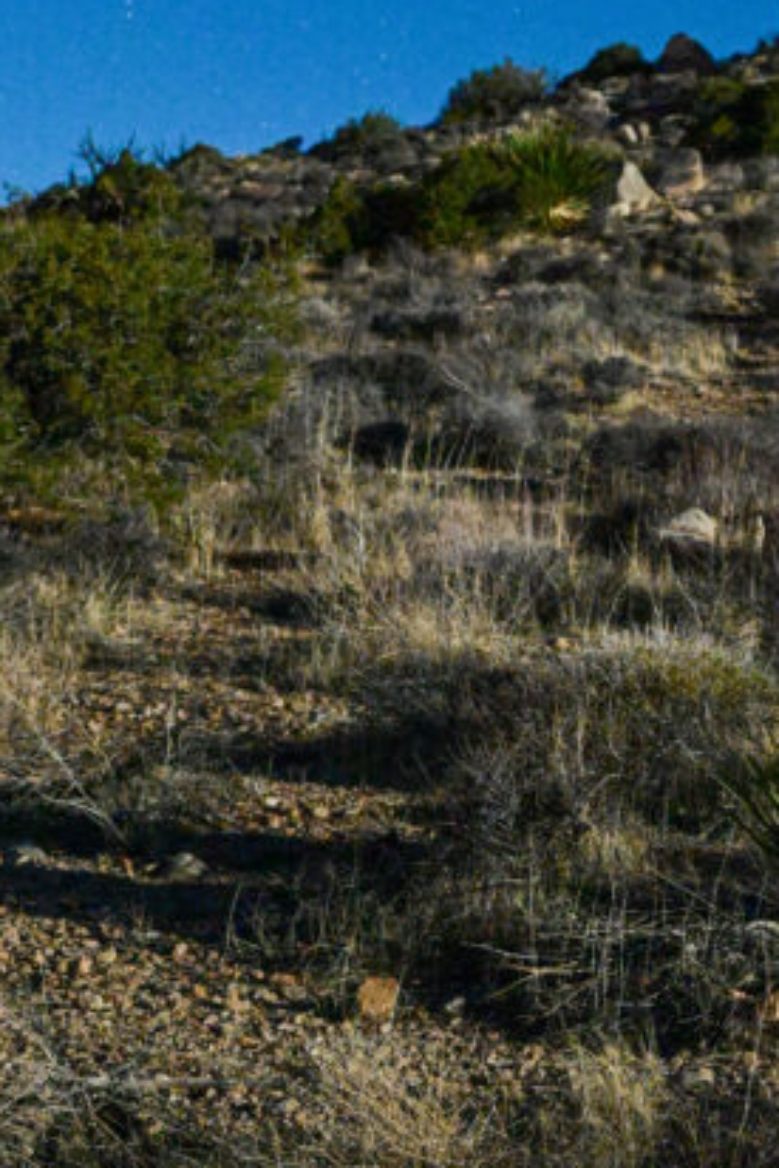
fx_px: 3308
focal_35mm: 102
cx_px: 868
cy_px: 99
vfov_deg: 19.6
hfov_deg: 13.2
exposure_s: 10
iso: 6400
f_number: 8
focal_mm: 41
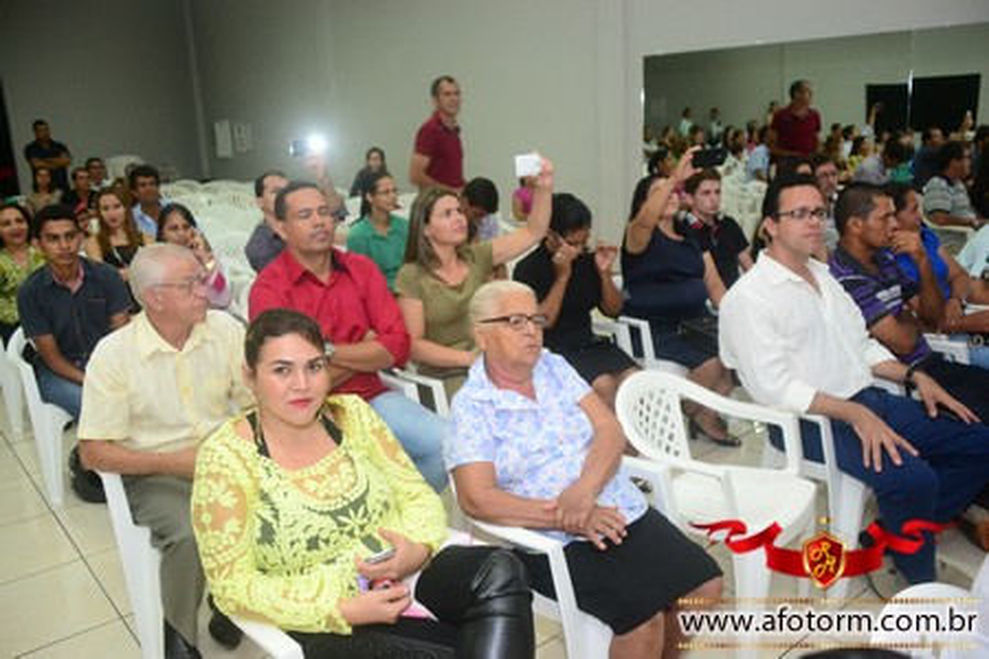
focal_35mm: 30
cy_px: 330
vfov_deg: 43.6
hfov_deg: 61.9
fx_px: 824
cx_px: 494
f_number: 3.5
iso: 1600
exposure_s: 1/60
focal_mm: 20
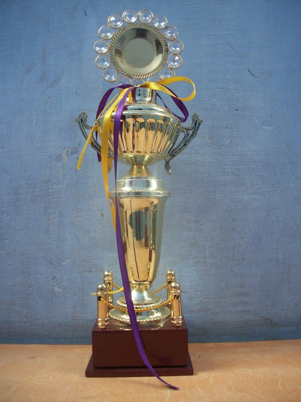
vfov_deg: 56.8
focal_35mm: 32
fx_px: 371
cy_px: 201
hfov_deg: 44.1
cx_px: 150
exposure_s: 1/60
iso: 80
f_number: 2.9
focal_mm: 5.7
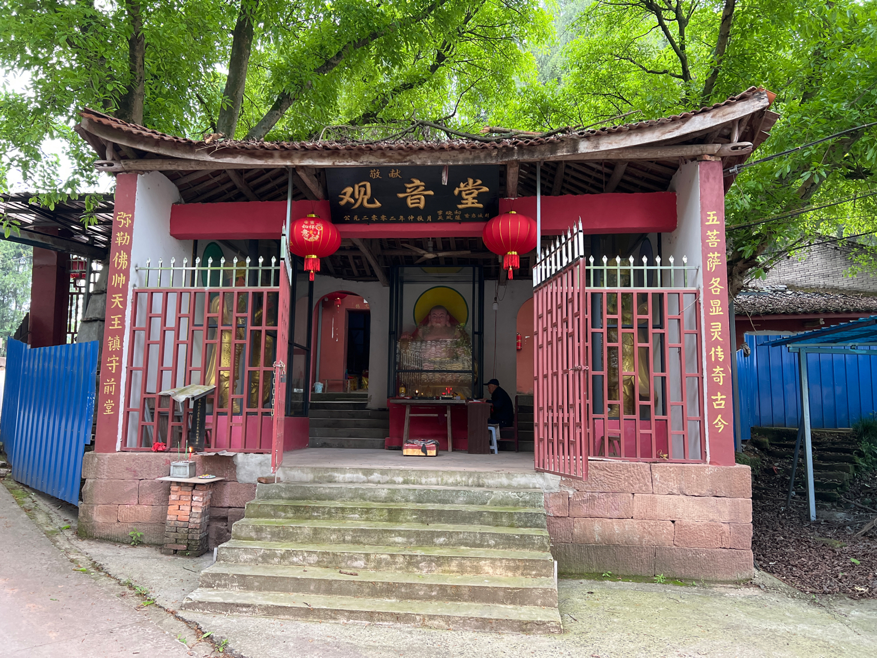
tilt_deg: +5.8
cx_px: 438
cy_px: 329
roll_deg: -0.9
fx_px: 659
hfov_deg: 67.3
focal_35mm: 26
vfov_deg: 53.1
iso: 125
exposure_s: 1/83
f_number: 1.5
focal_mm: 5.7
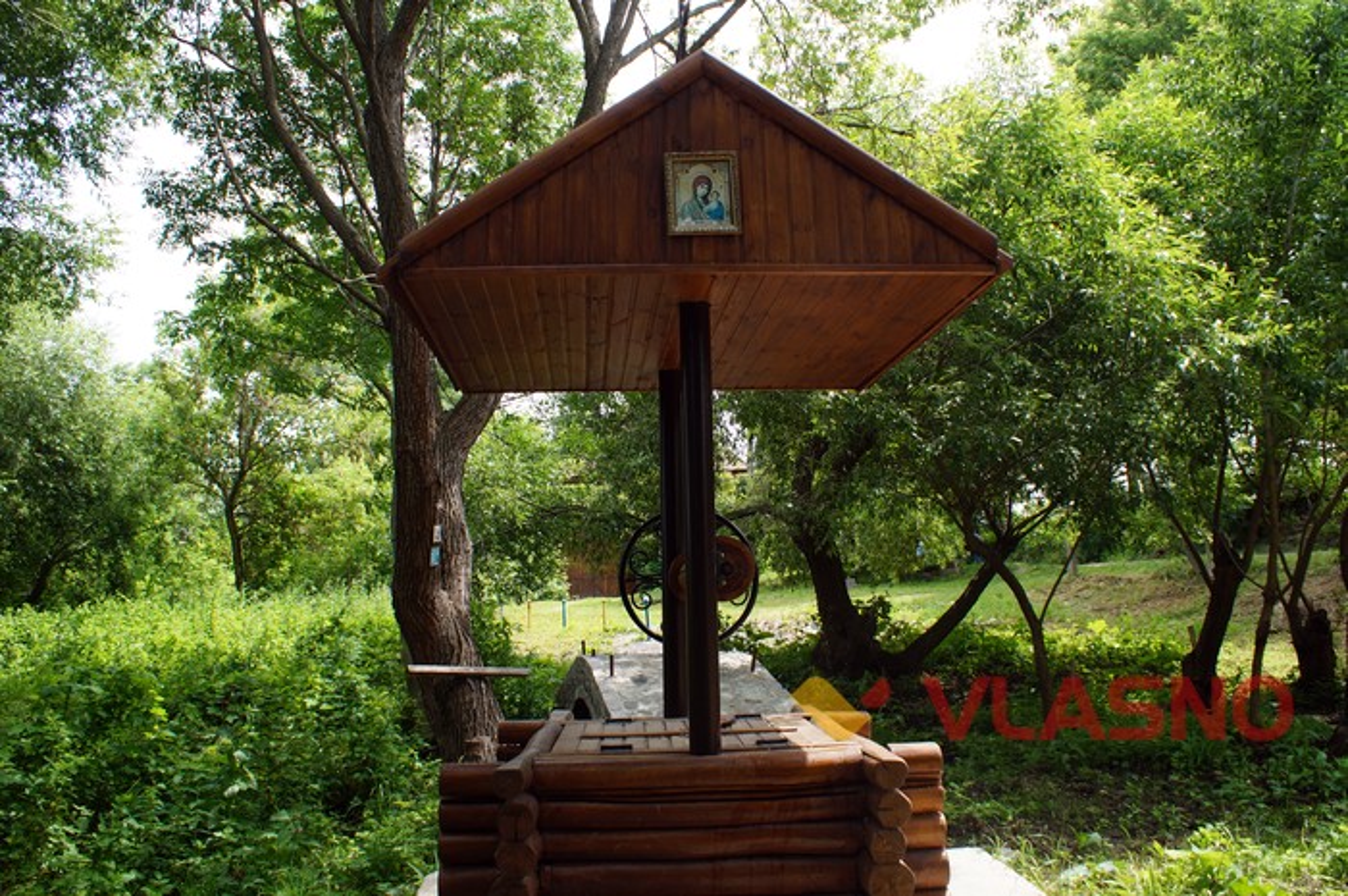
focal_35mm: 30
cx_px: 674
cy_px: 448
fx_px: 1122
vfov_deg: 43.5
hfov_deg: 62.0
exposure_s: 1/100
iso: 100
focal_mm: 20
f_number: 6.3
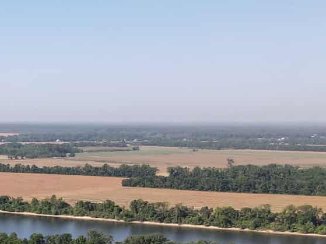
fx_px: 829
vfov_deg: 16.5
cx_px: -205
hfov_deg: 18.8
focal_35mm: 88
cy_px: 222
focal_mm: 4.5
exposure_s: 1/50
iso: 100
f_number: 2.8
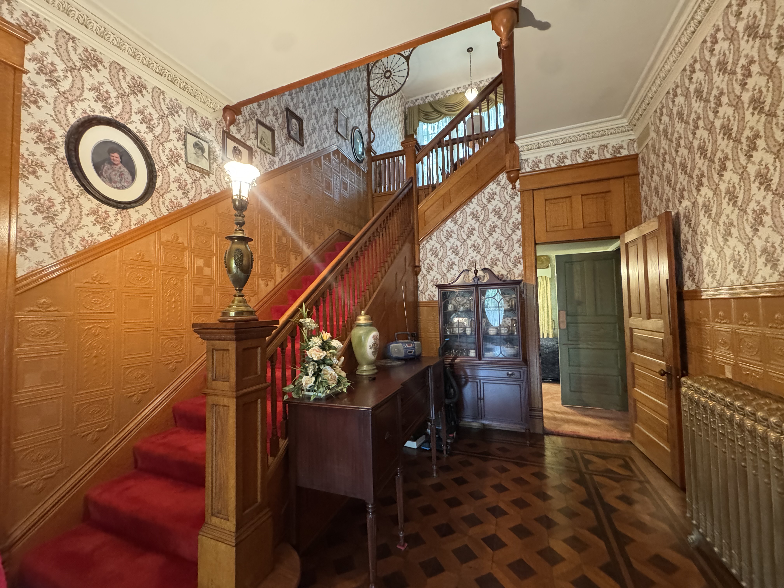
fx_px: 317
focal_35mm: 14
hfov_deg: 102.1
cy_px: 294
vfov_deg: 85.7
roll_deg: +1.2
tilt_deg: +3.0
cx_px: 392
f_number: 2.2
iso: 1250
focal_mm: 2.22
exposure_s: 1/60
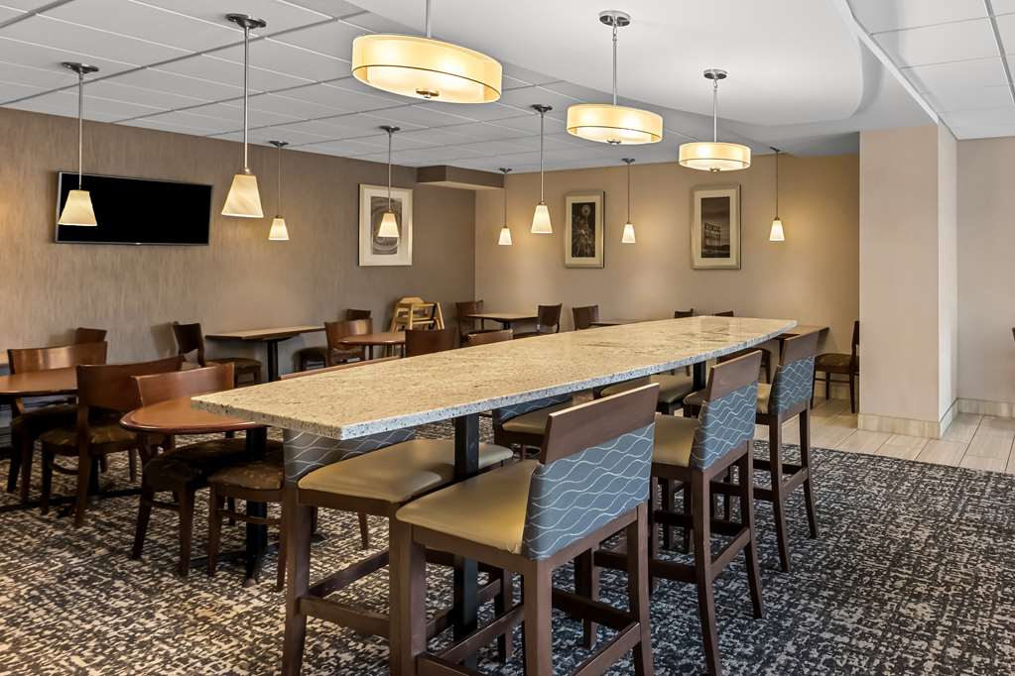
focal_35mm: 14
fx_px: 395
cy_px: 338
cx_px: 508
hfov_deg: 104.3
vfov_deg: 81.2
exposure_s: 1/4
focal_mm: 14
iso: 800
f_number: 8
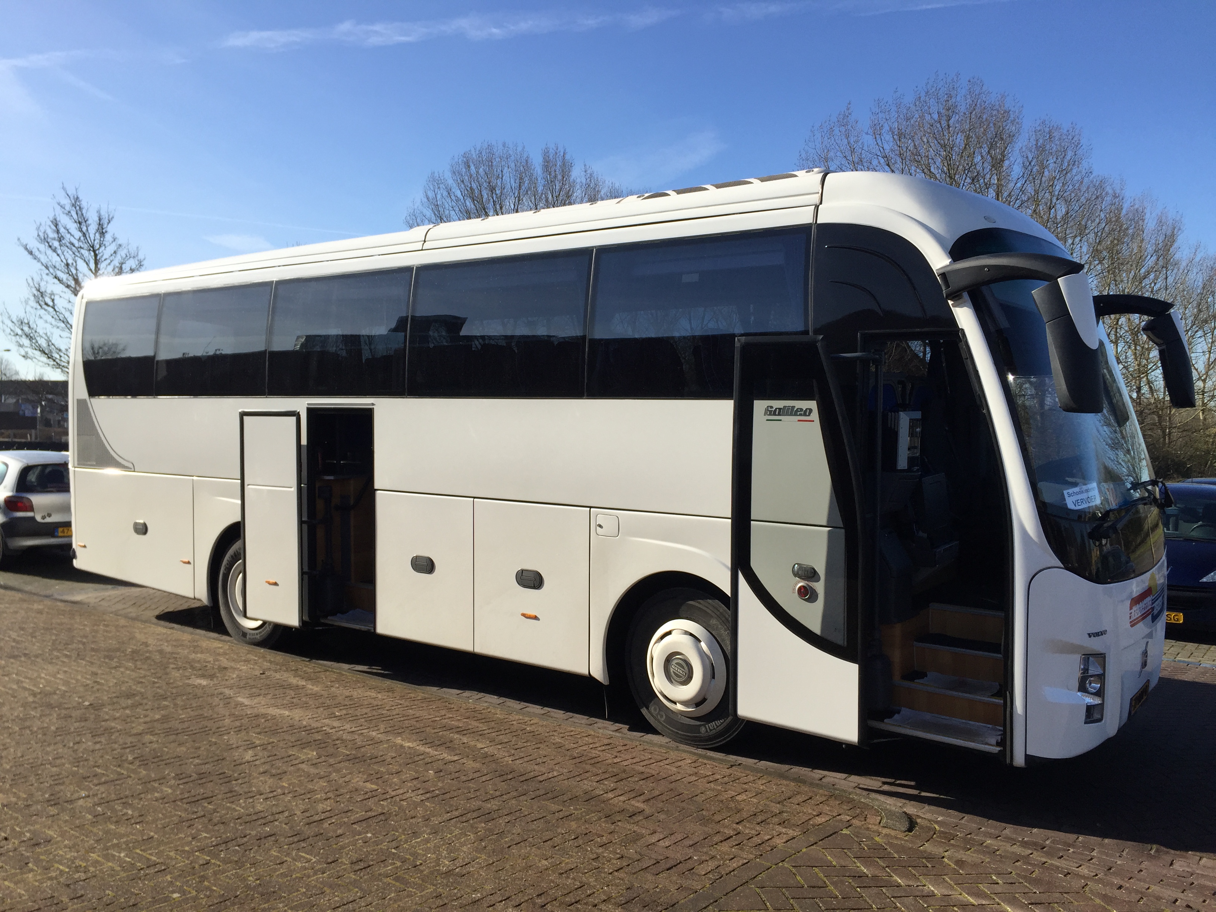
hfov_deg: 61.7
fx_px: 1019
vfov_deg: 48.2
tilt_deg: -1.4
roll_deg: -1.7
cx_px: 608
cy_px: 456
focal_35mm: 29
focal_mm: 4.15
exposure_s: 1/1799
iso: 32
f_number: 2.2
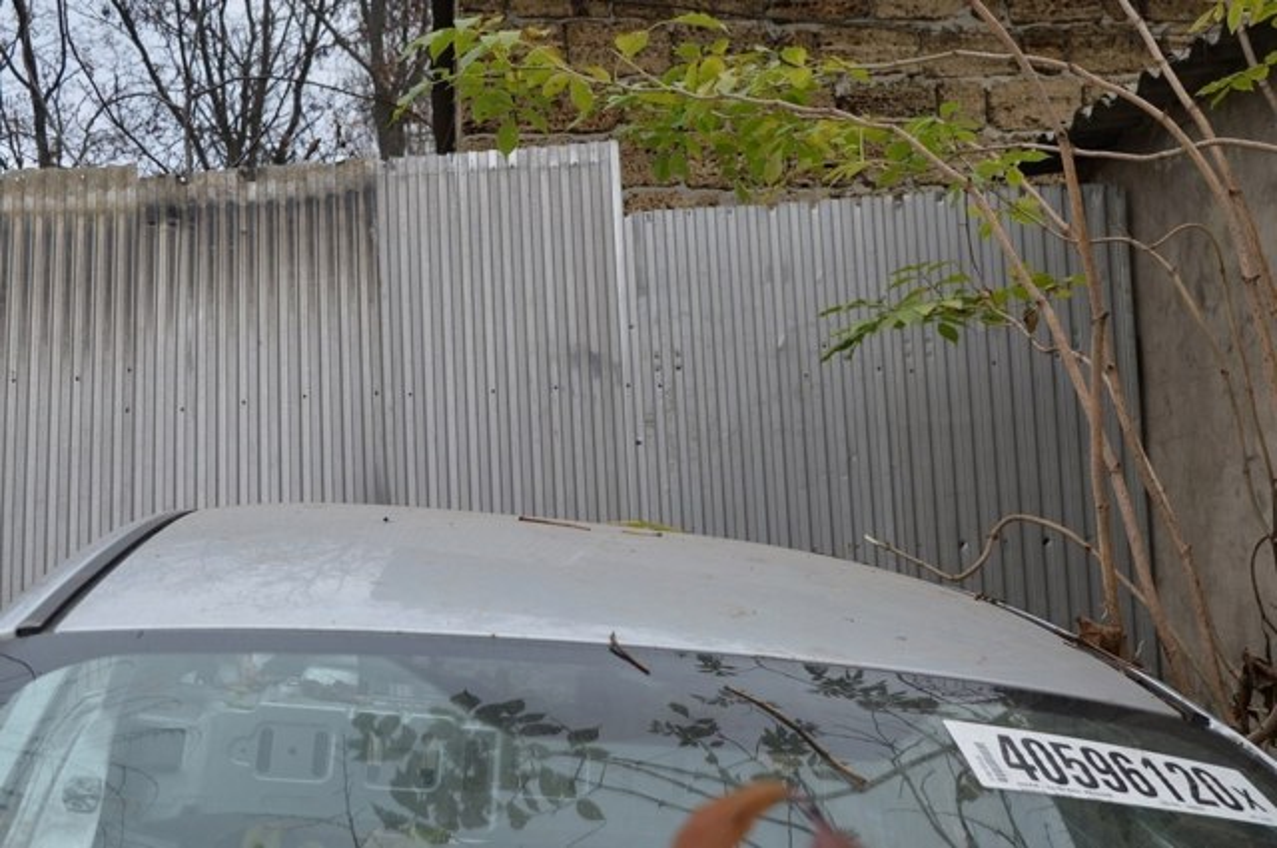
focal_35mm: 44
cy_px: 424
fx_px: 1541
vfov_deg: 30.8
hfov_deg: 45.0
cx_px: 638
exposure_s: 1/160
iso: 100
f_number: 6.3
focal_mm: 29
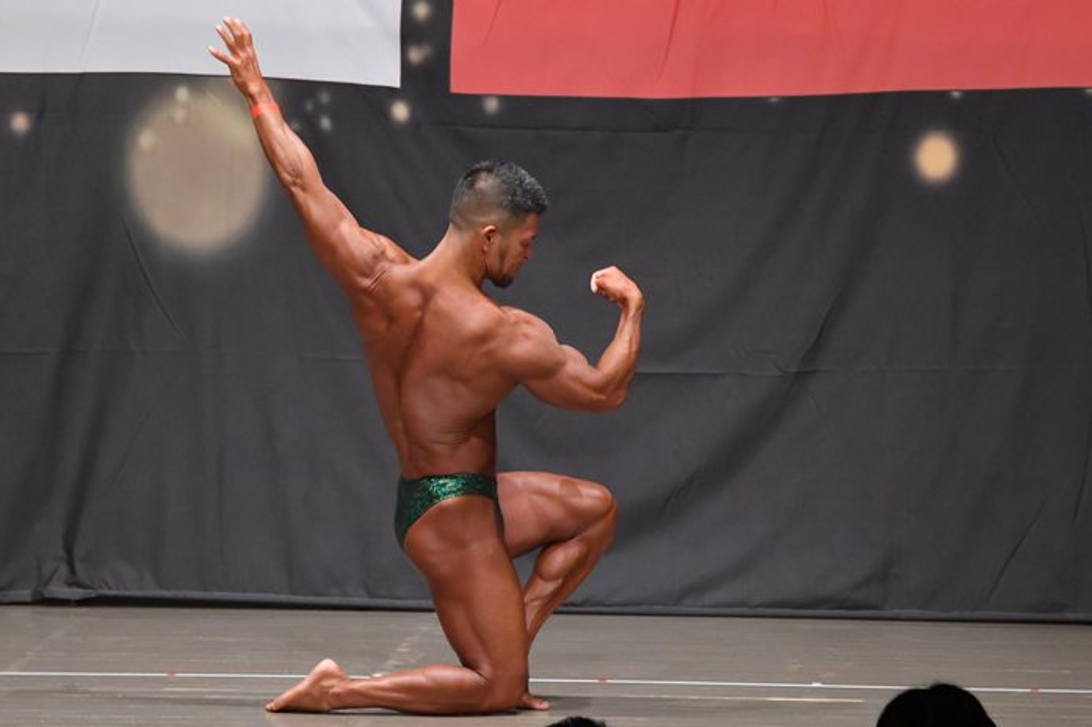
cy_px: 387
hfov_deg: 7.7
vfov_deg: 5.1
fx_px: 8095
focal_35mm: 267
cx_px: 508
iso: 6400
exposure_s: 1/400
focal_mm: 160
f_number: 5.6
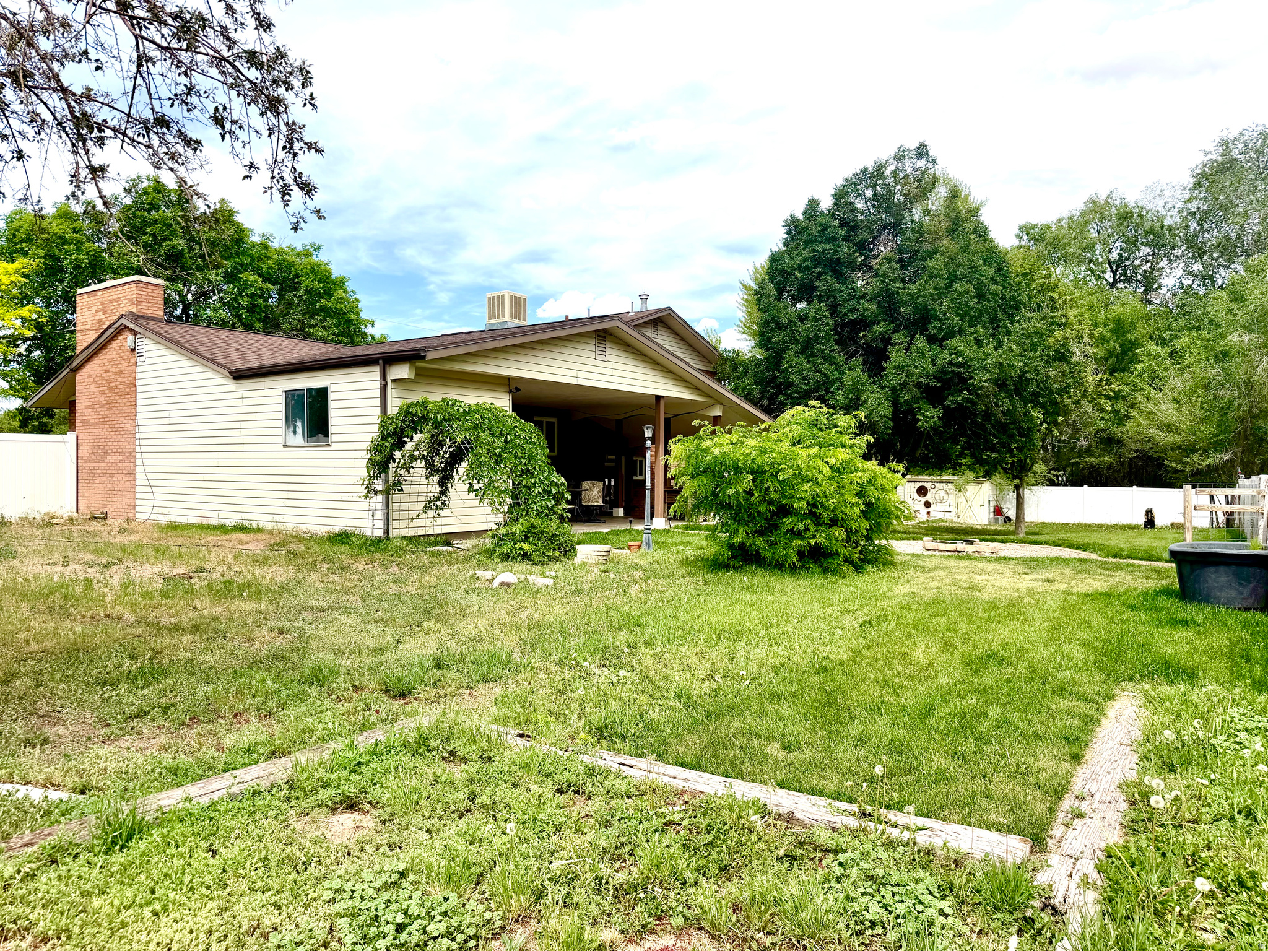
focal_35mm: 24
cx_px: 634
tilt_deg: -0.8
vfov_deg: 56.8
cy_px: 476
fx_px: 879
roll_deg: +0.5
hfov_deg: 71.6
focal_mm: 6.76
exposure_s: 1/4167
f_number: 1.78
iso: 80
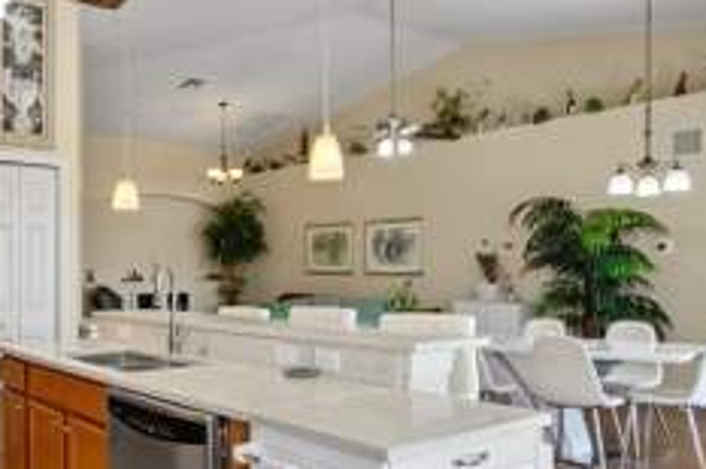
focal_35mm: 33
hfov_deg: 53.6
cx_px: 145
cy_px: 263
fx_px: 647
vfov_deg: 39.9
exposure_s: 1/60
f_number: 8
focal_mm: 16
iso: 400
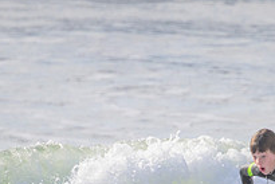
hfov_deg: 0.9
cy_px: 237
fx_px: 17268
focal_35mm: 2259
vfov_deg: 0.6
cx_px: 205
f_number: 11
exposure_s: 1/2000
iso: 900
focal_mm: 800
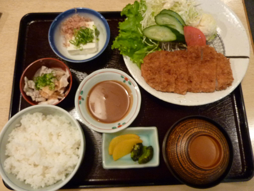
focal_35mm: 25
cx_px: 127
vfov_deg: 54.9
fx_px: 183
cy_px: 96
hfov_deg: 69.4
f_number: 3.3
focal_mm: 4.1
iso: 400
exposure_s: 1/8
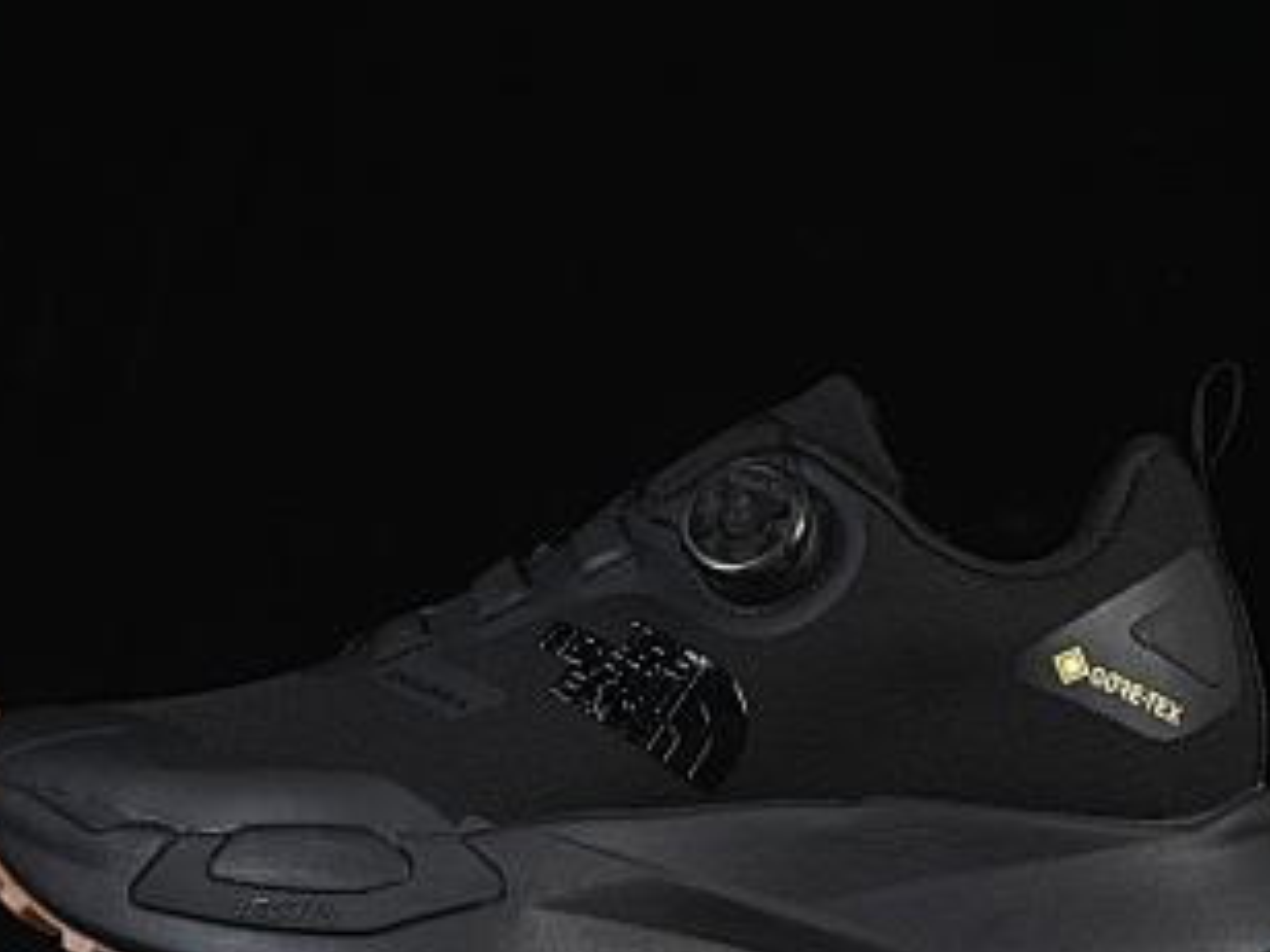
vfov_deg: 12.6
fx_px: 4293
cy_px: 616
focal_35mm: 117
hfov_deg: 16.8
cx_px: 639
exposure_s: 1/60
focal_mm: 50
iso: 160
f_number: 6.3
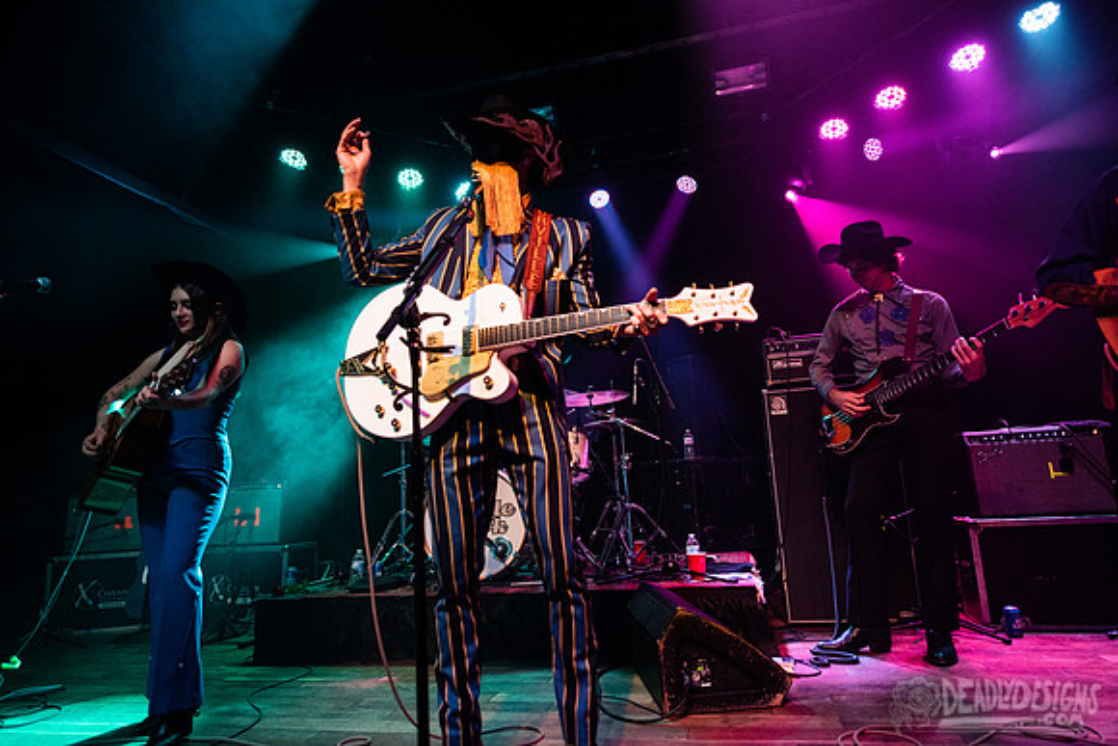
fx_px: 683
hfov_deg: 78.6
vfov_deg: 57.3
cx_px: 559
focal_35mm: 22
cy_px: 373
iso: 3200
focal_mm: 22
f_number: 3.2
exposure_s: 1/250
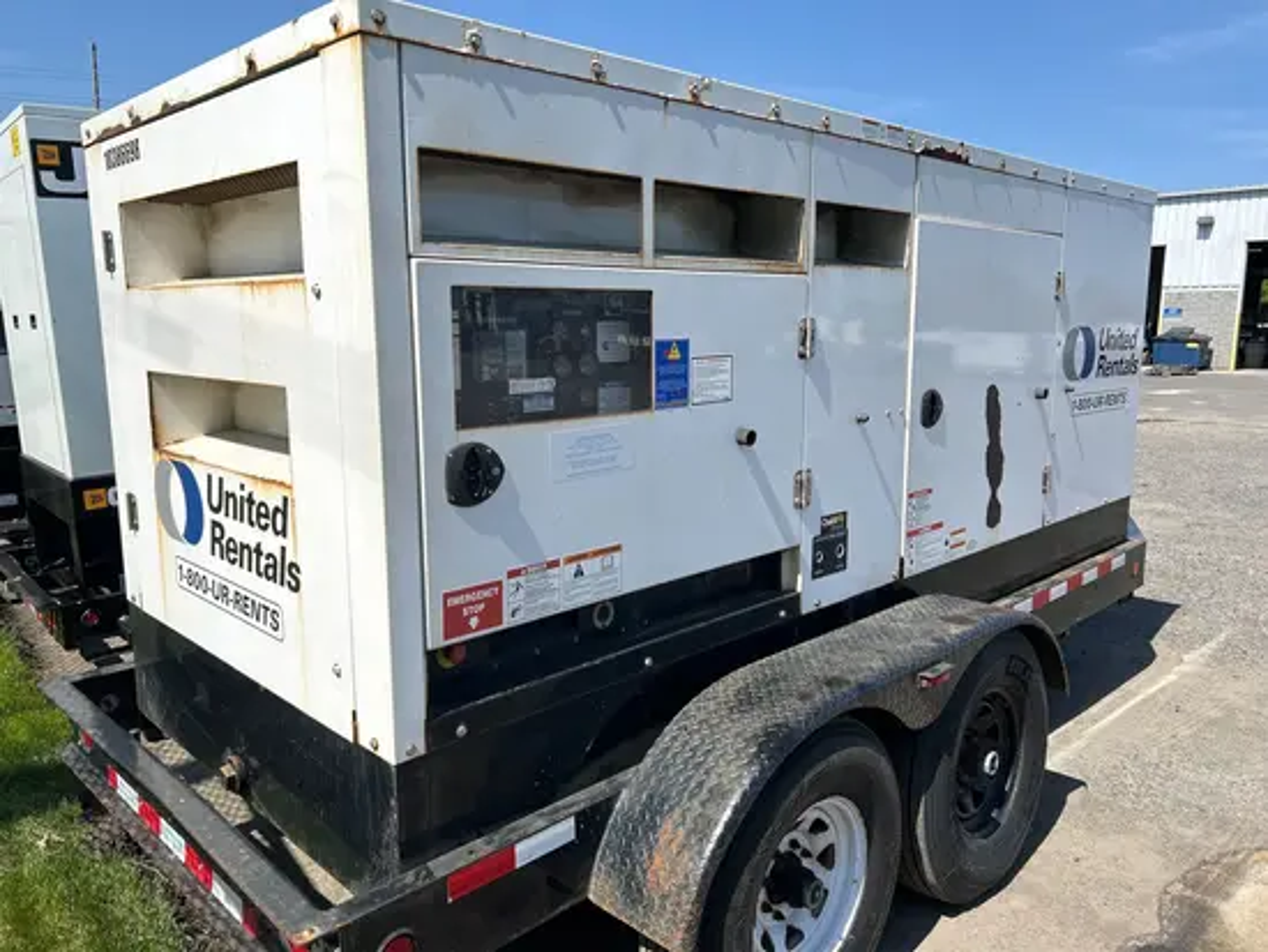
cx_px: 634
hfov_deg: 67.3
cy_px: 476
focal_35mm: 26
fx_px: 953
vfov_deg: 53.1
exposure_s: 1/5587
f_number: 1.5
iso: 50
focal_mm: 5.7
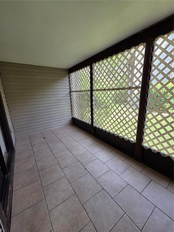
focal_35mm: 13
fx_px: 87
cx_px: 87
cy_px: 116
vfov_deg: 106.2
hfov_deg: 89.9
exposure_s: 1/120
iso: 64
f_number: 2.2
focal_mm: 2.2
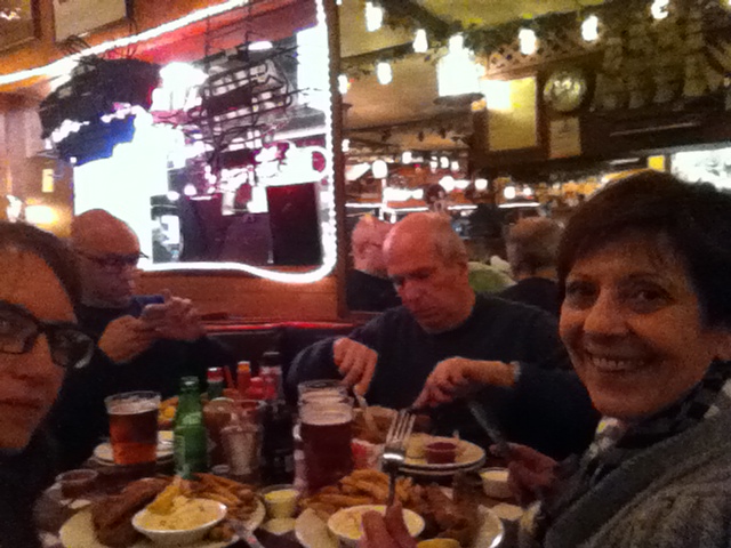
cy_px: 274
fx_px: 739
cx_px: 366
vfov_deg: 40.7
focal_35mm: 35
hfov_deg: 52.6
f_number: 2.4
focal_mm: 3.85
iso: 1600
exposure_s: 1/30
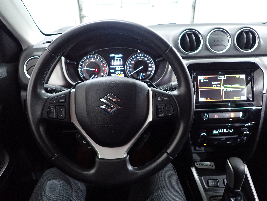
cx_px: 134
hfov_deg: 69.4
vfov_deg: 54.9
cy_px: 100
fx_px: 193
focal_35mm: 25
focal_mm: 4.5
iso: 500
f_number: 2
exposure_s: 1/30
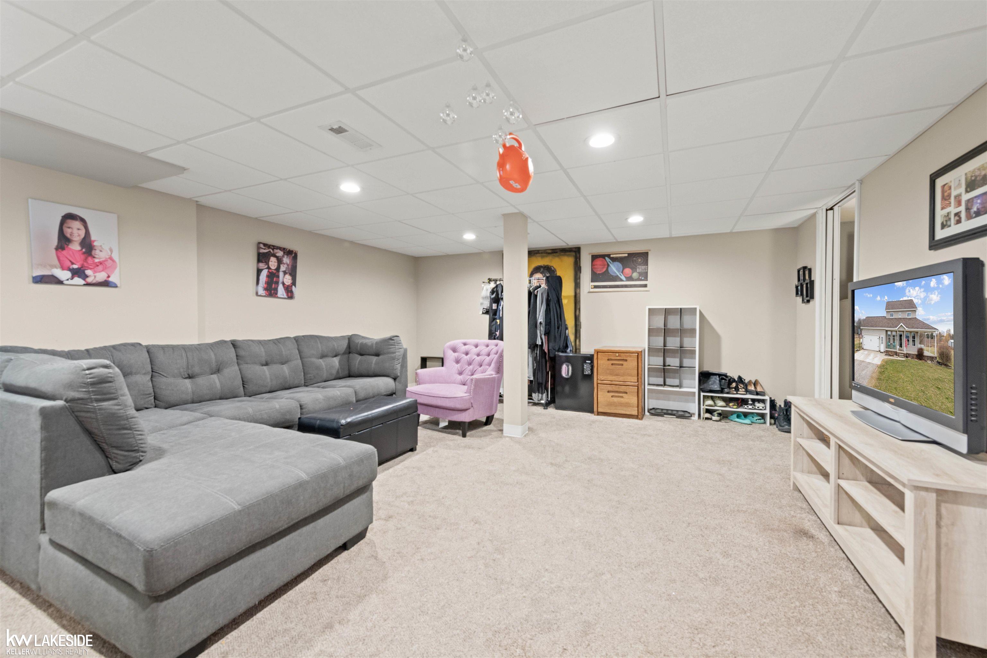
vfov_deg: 81.2
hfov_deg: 104.3
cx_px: 494
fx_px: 384
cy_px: 329
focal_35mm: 14
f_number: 10
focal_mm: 14
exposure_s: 1.6
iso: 400
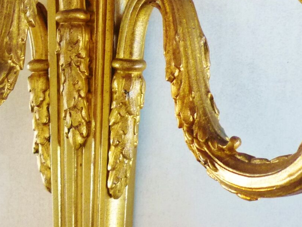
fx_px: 724
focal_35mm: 83
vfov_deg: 17.1
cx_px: 92
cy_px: -40
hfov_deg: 23.4
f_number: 2.8
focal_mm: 5.5
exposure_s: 1/30
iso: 250
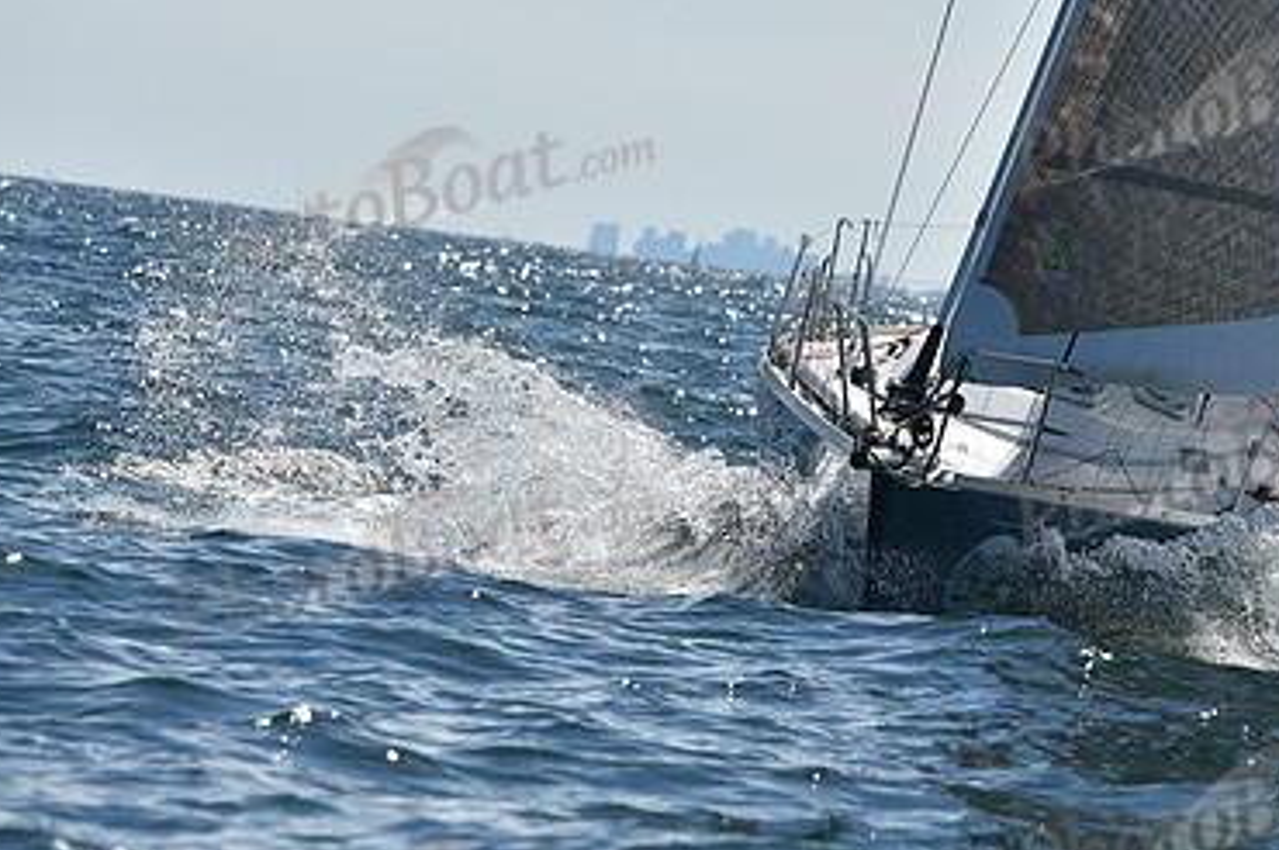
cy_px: 330
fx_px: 9193
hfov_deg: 8.0
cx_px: 837
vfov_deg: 5.3
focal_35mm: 259
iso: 250
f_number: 5.6
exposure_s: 1/3200
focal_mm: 165
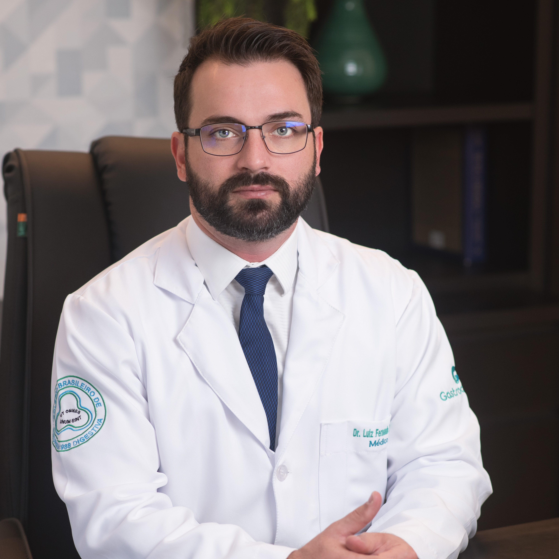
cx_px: 278
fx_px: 1991
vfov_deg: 15.9
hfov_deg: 16.0
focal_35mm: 109
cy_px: 372
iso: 800
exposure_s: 1/250
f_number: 2.8
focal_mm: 85
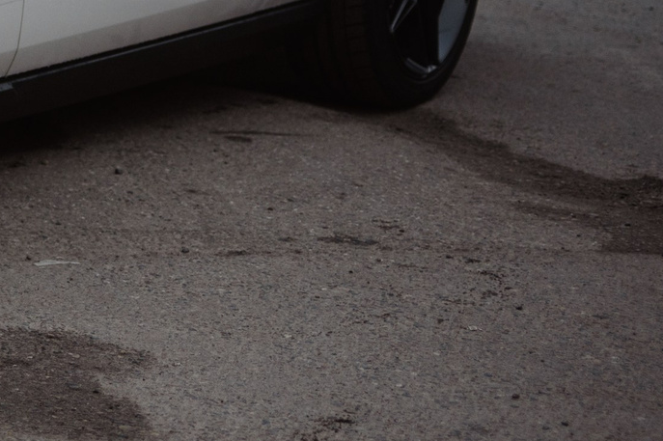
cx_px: -596
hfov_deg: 9.8
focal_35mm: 197
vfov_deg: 6.9
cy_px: -228
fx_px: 3625
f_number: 2
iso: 250
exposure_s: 1/400
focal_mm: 50
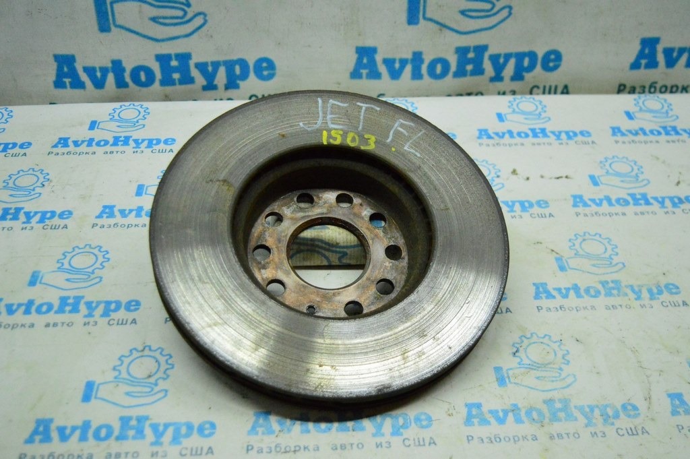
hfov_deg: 48.0
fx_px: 776
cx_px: 345
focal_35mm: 40
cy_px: 230
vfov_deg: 33.0
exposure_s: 1/1000
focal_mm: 27
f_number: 4
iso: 6400
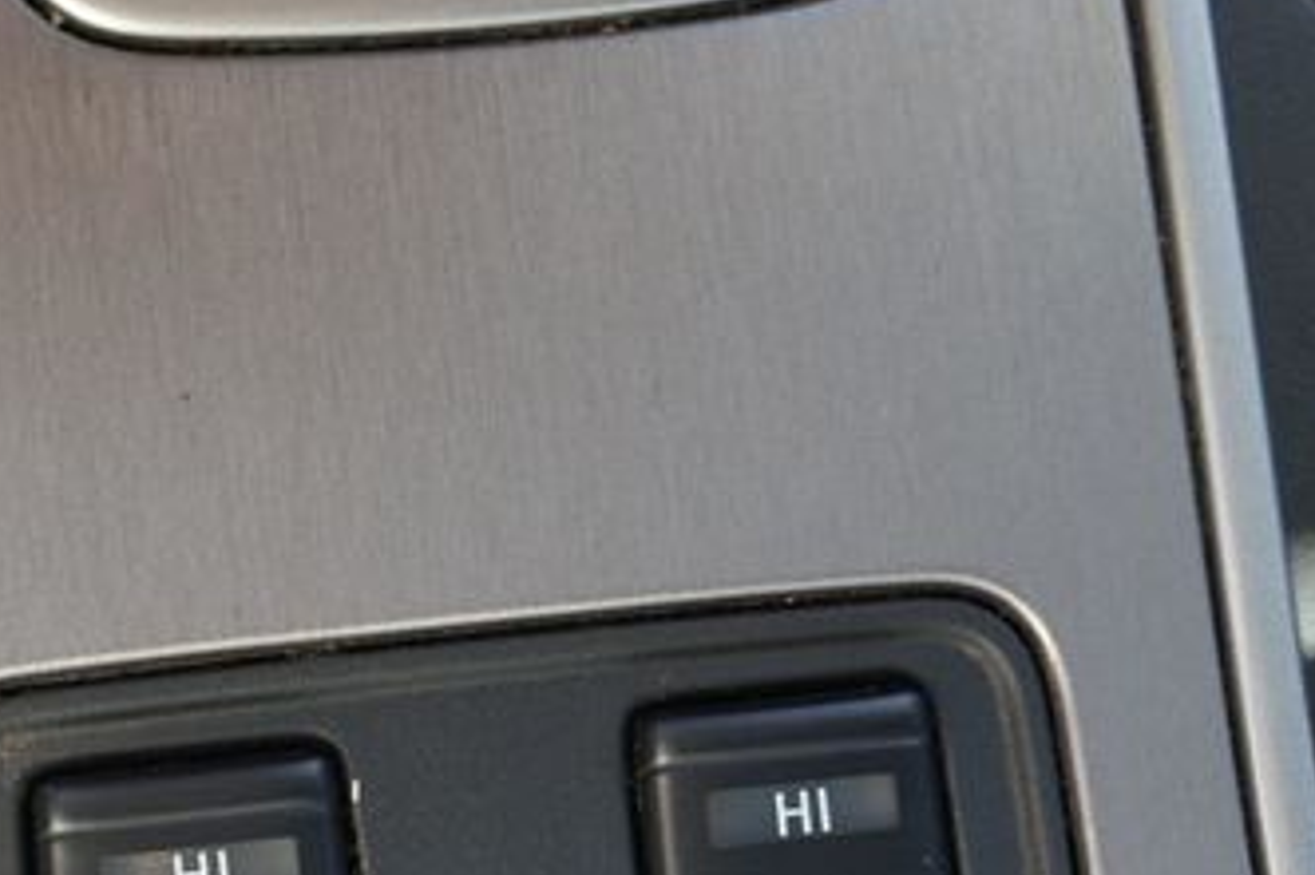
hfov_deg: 23.9
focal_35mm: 84
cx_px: 317
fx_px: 3065
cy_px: 736
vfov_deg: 16.1
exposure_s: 1/60
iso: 200
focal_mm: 29
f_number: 4.5
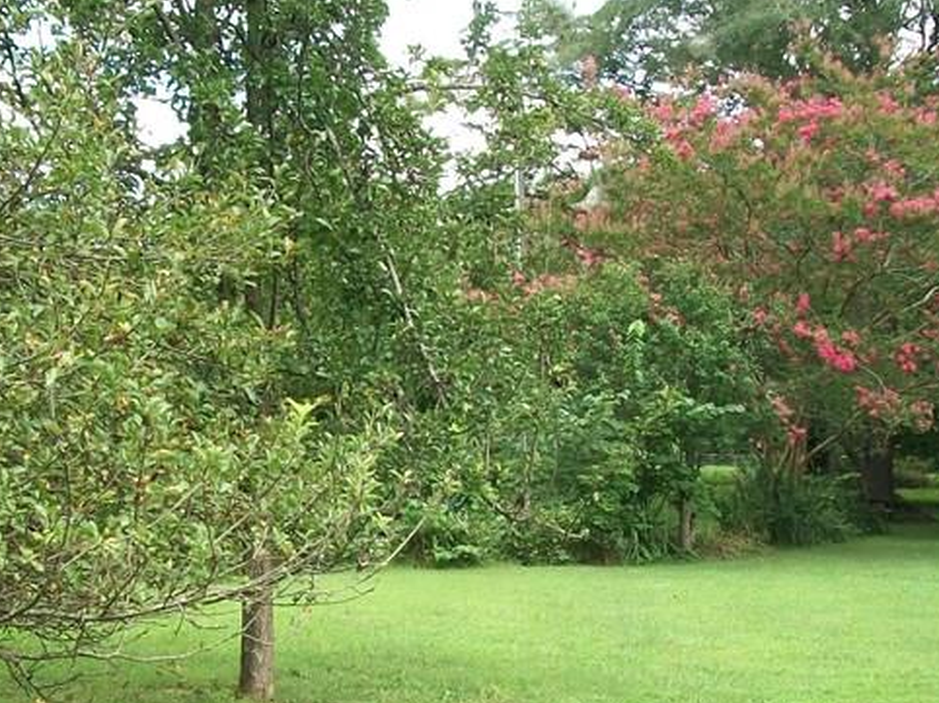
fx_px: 1844
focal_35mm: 68
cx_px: 405
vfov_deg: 21.3
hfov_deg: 28.5
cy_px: 574
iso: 80
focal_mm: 5.7
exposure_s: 1/160
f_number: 2.9
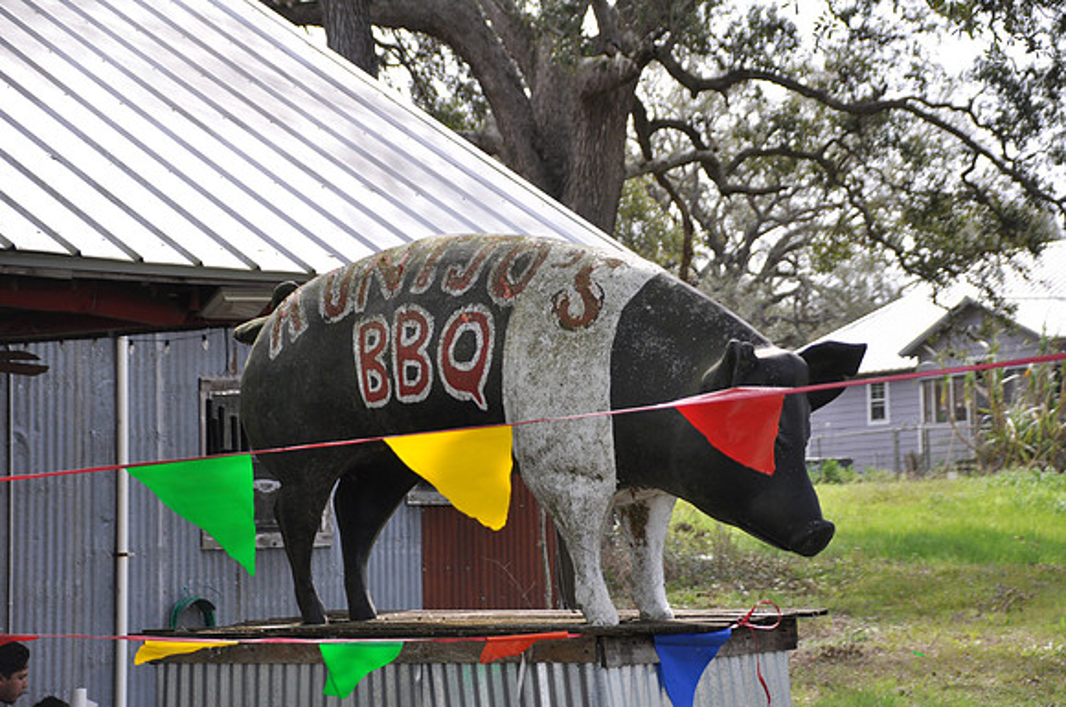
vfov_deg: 13.0
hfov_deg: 19.5
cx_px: 533
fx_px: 3105
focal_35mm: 105
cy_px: 354
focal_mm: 70
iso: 400
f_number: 5.3
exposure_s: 1/500
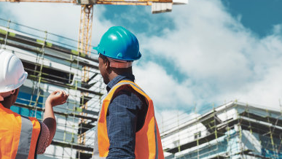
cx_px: 117
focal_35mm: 58
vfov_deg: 20.7
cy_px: 52
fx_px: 434
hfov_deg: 35.9
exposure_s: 1/1600
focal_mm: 35
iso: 200
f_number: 5
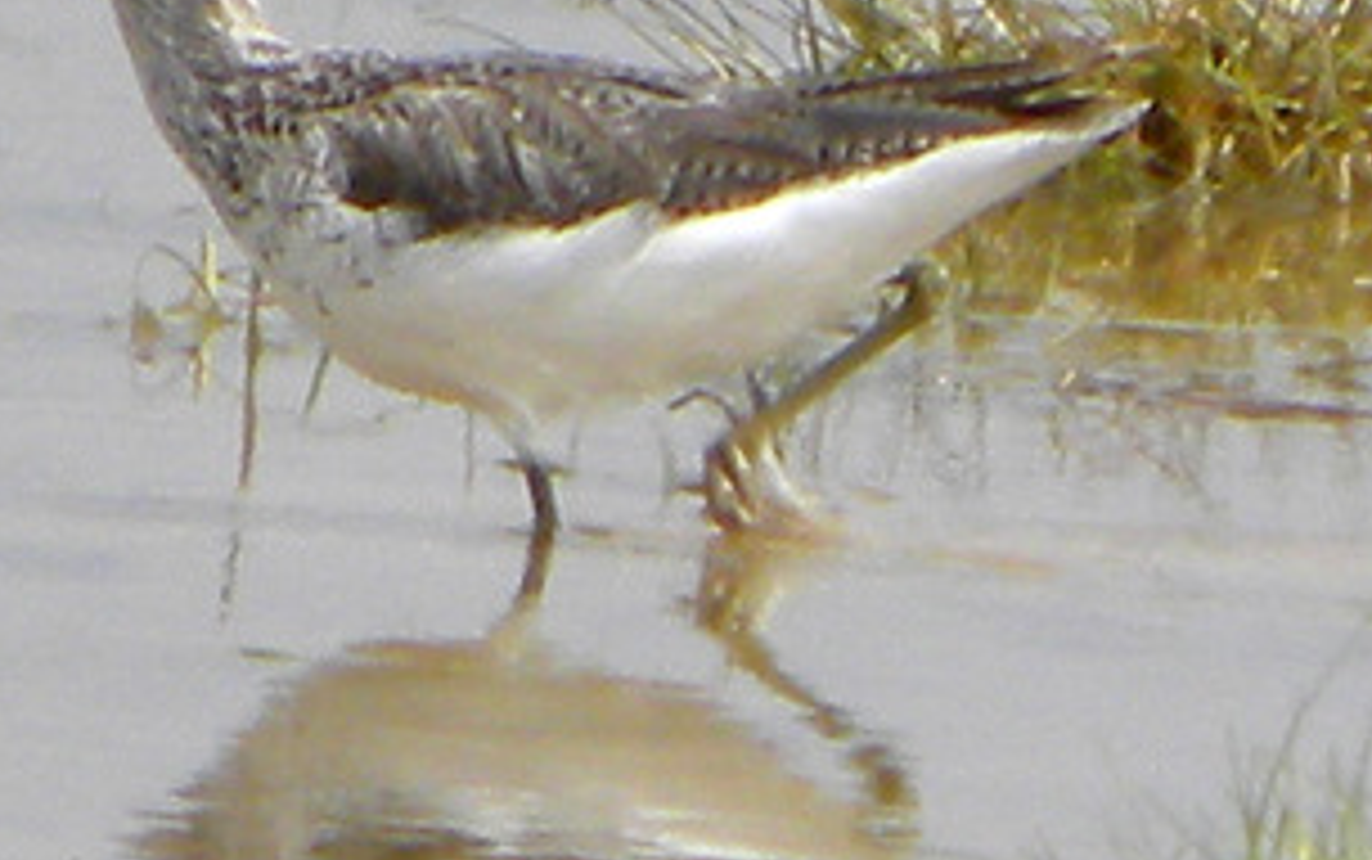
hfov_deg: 1.1
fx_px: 72916
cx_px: 139
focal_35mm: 1949
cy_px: 707
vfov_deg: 0.7
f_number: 5
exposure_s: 1/415
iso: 64
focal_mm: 110.4
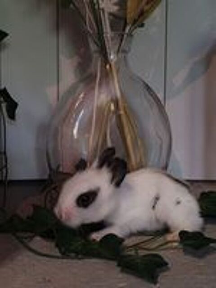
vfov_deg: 35.5
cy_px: 144
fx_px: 449
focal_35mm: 54
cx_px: 108
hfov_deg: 27.0
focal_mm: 6.12
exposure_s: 1/50
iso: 3200
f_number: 1.9
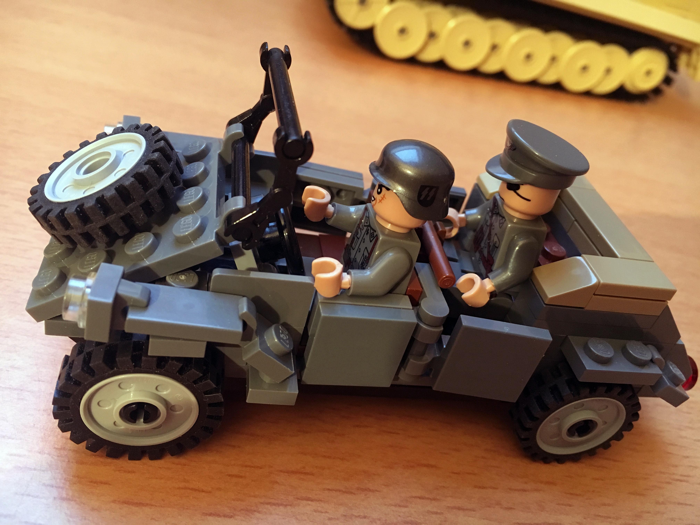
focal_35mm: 29
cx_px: 350
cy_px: 262
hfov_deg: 61.7
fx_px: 586
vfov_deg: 48.2
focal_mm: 4.15
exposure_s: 1/25
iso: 200
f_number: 2.2
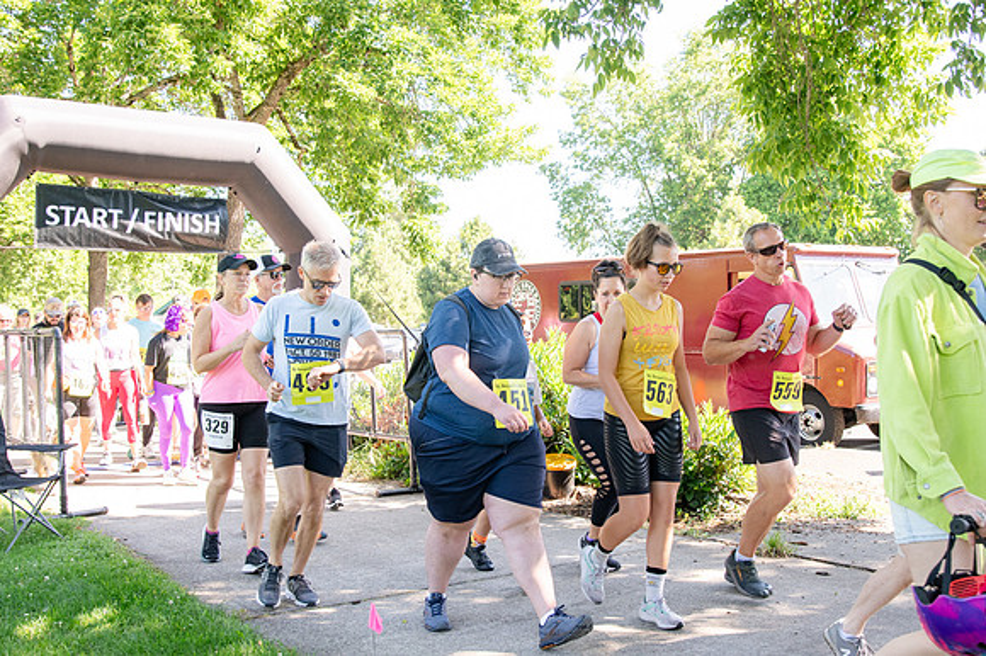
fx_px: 985
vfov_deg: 36.8
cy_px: 328
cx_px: 493
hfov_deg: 53.2
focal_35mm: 36
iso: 500
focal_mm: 24
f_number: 3.5
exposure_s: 1/400
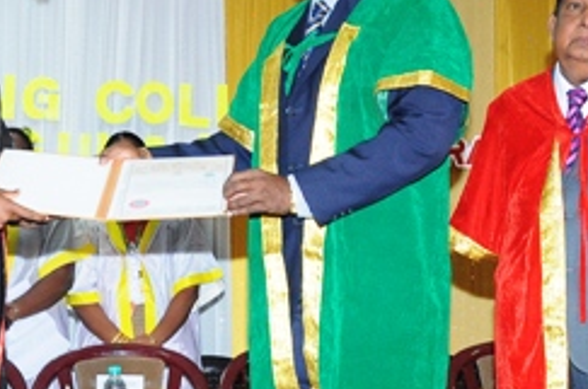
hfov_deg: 18.2
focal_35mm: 112
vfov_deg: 12.1
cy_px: 254
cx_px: 204
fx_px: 1834
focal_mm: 25
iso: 800
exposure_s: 1/125
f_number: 5.6
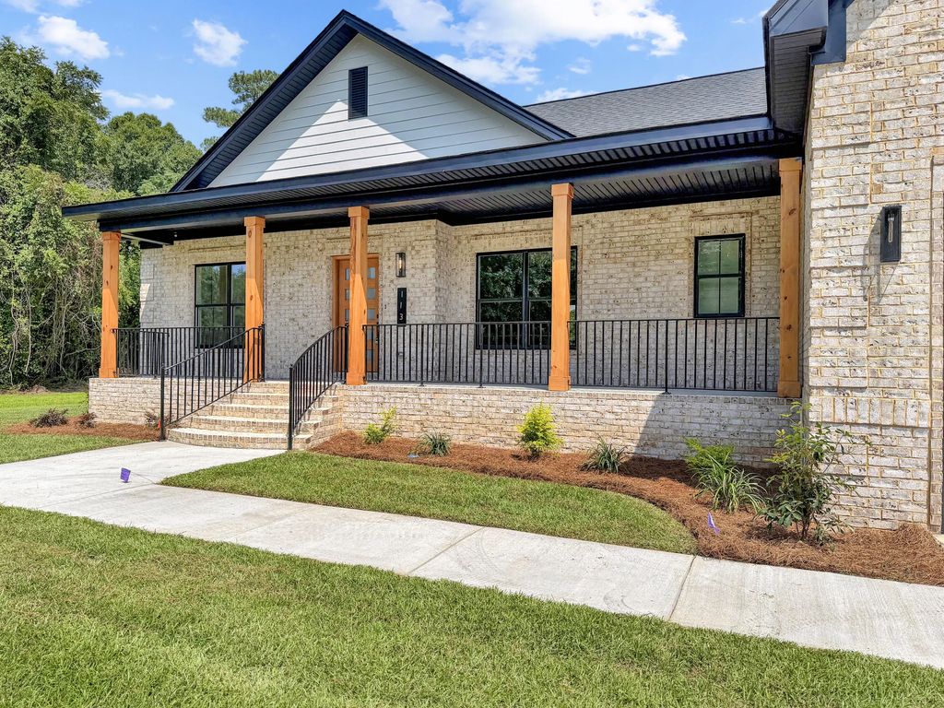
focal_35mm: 24
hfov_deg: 71.6
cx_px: 472
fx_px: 654
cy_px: 354
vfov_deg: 56.8
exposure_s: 1/4673
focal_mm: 6.76
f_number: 1.78
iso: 80
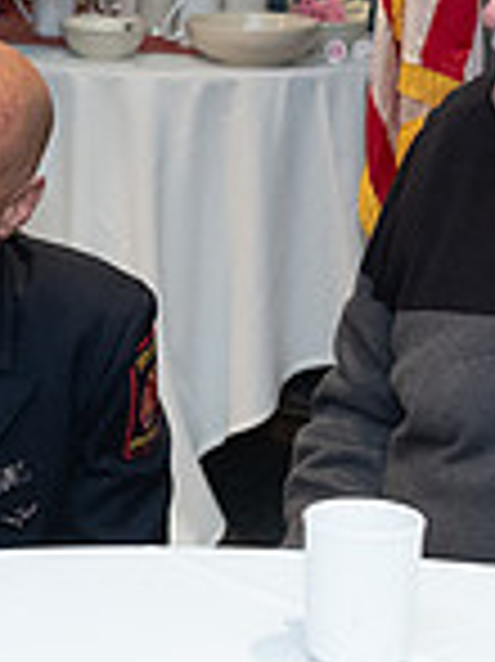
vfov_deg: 14.0
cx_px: -62
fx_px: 2692
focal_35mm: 141
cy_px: 272
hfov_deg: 10.4
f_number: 2.8
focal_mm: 23
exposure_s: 1/125
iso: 1600
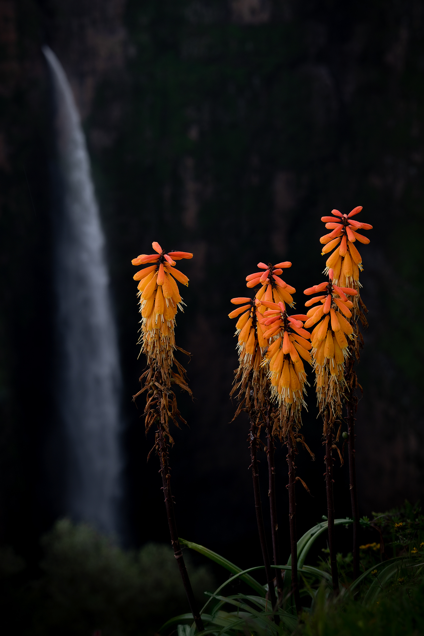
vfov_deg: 21.5
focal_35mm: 95
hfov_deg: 14.4
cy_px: 318
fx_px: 1678
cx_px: 212
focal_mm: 95
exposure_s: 1/80
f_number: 11
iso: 320
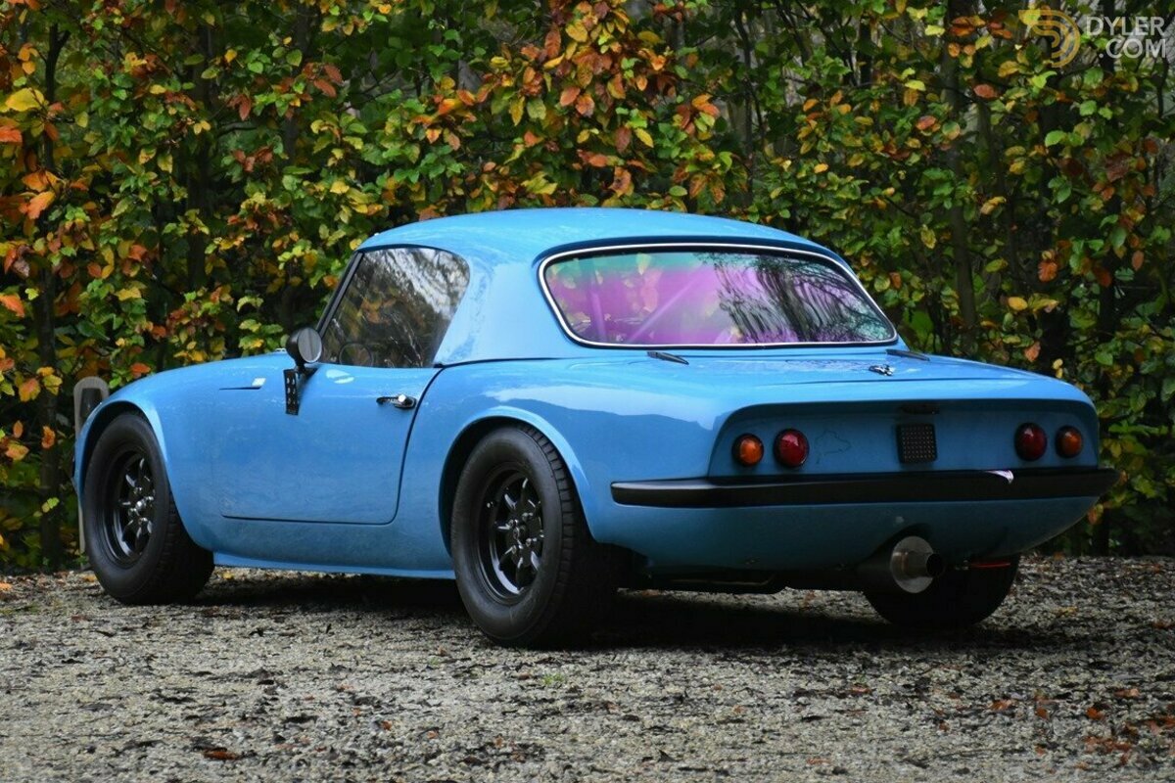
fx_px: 3427
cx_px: 588
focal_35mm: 105
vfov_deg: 13.0
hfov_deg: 19.5
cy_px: 392
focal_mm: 70
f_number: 5
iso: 1800
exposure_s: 1/125
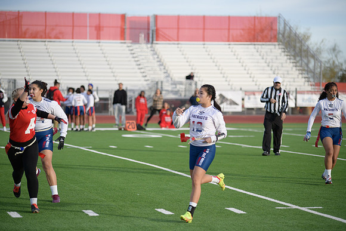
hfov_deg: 15.2
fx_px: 1298
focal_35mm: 135
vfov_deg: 10.2
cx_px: 173
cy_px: 116
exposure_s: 1/4000
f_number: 2.8
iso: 640
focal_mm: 135
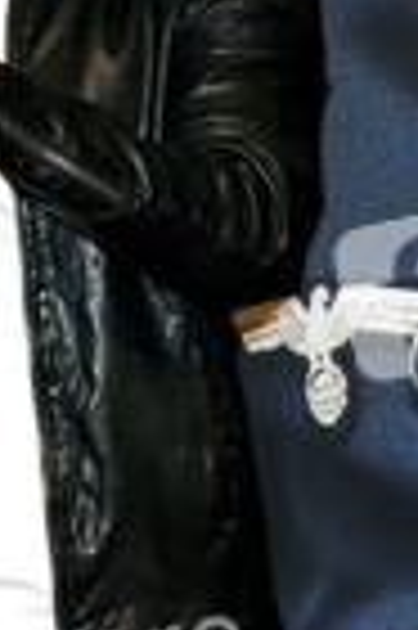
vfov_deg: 6.0
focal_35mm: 344
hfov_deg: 4.0
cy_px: 50
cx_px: 157
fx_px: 6006
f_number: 6.3
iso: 640
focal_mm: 80
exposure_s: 1/160
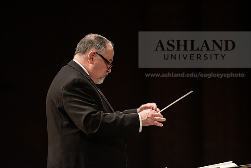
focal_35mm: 300
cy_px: 84
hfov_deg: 6.9
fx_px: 2092
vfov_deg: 4.6
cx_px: 126
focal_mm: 300
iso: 5000
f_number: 2.8
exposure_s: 1/320
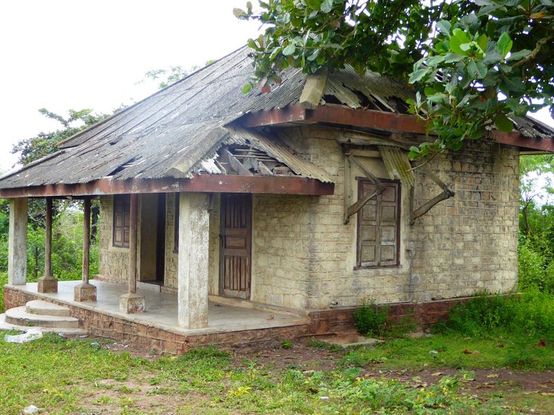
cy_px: 208
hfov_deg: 40.4
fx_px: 752
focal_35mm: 47
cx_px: 277
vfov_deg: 30.9
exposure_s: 1/60
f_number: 4
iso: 125
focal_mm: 8.4
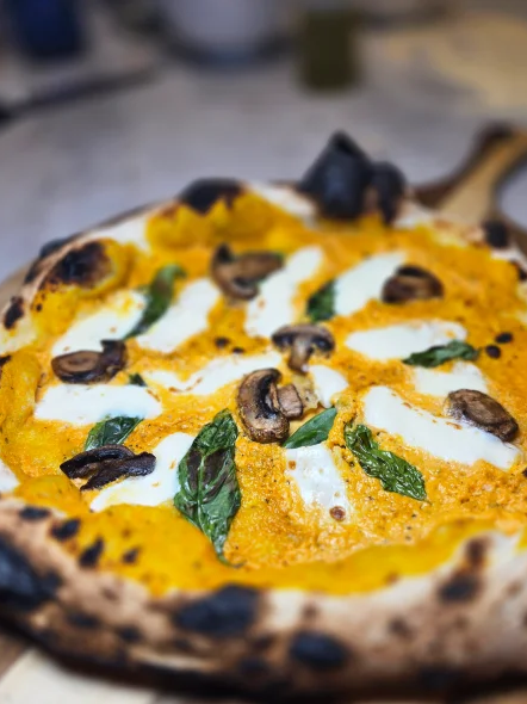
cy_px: 396
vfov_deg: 67.1
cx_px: 293
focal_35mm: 26
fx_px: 528
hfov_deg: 52.9
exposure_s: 1/142
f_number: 1.8
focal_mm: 5.4
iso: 25
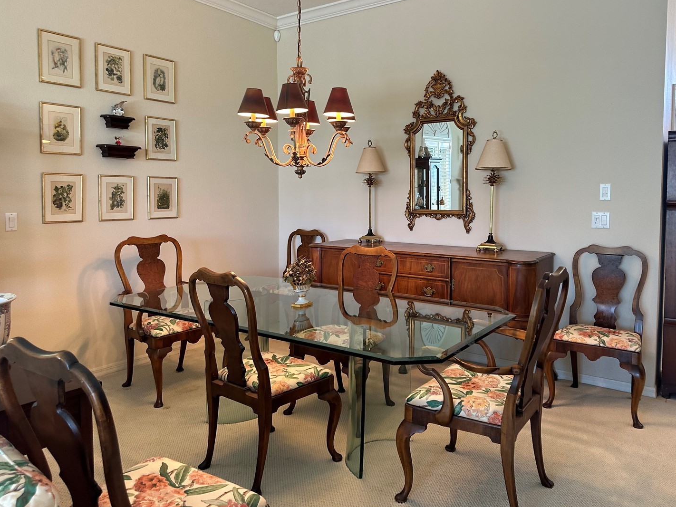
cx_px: 348
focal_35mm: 27
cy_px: 225
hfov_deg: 65.3
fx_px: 527
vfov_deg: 51.3
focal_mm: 6.86
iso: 200
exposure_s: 1/60
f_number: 1.78
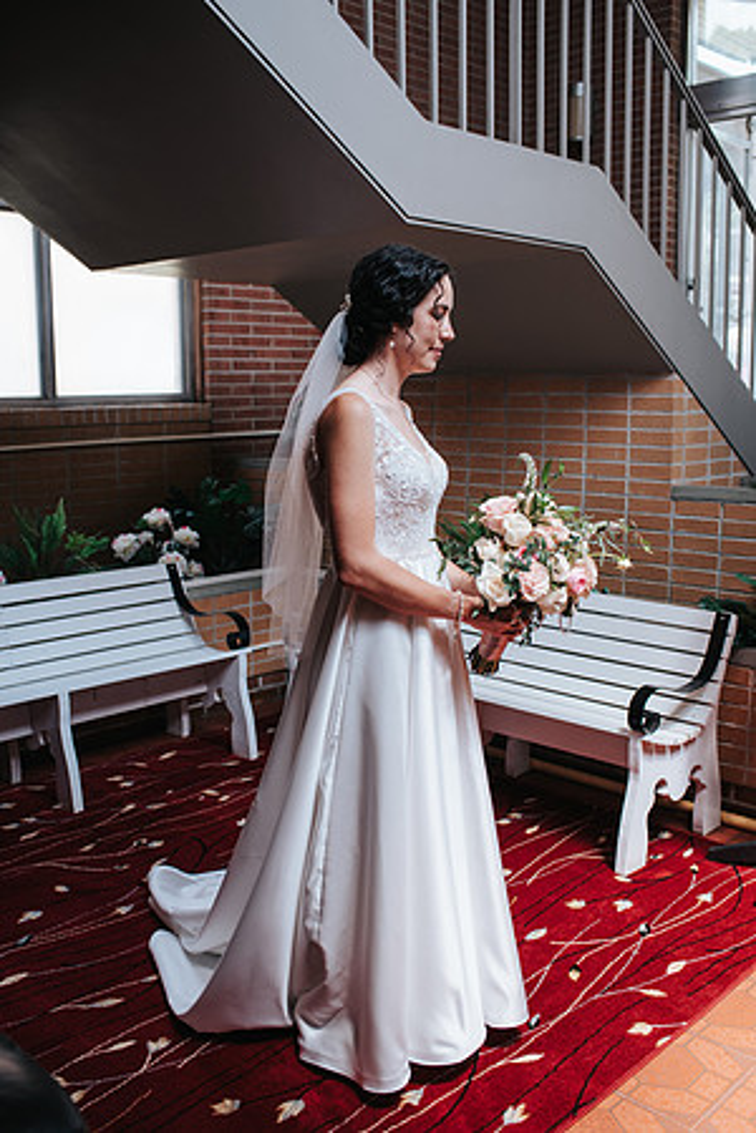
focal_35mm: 35
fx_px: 1102
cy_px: 566
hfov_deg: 37.9
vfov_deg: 54.4
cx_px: 378
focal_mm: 35
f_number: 3.2
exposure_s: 1/125
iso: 125
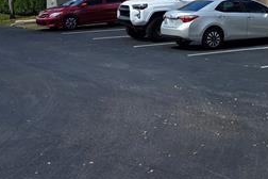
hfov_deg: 25.4
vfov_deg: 16.8
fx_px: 566
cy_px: -61
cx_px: 265
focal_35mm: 76
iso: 80
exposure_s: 1/6355
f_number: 1.7
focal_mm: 6.3
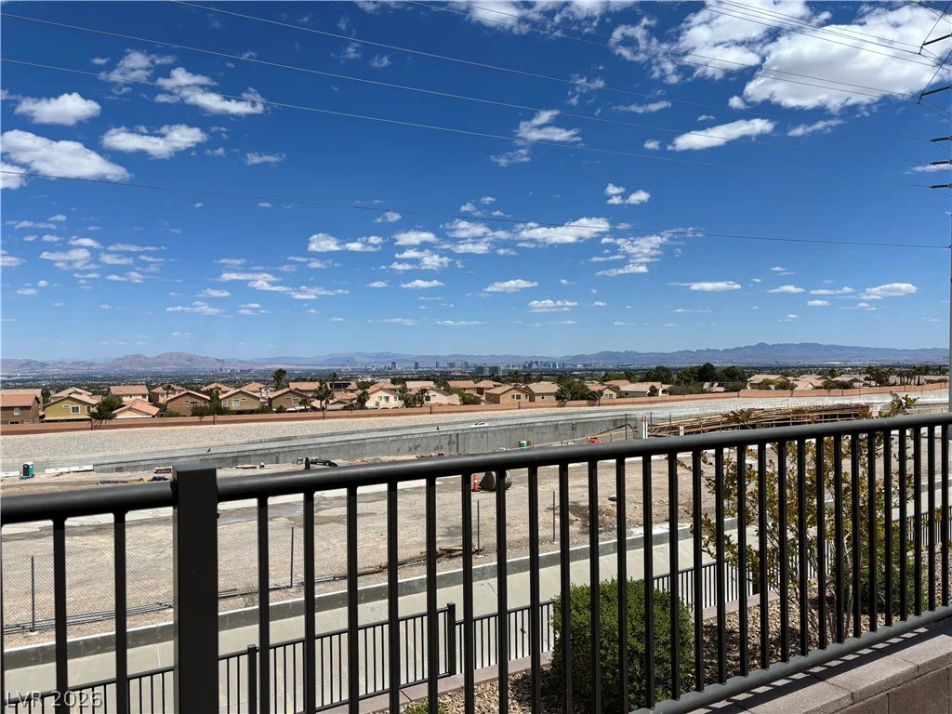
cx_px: 476
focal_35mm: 26
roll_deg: +0.2
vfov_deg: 53.1
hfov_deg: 67.3
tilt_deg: -0.3
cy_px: 357
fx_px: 715
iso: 50
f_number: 1.6
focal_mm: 5.96
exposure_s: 1/6329
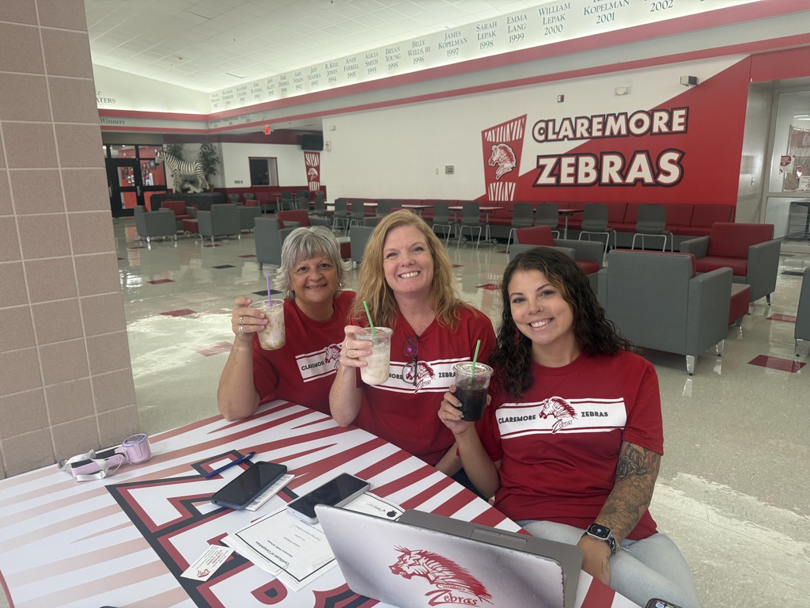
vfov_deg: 56.8
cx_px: 405
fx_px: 562
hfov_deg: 71.6
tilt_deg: -11.9
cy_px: 304
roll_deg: +1.0
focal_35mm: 24
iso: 160
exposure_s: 1/60
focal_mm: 6.76
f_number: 1.78
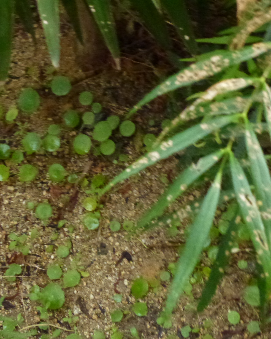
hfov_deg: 16.5
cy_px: 170
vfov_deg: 20.6
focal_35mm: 93
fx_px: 933
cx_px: 75
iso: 1000
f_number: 4.7
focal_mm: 12.7
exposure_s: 1/320
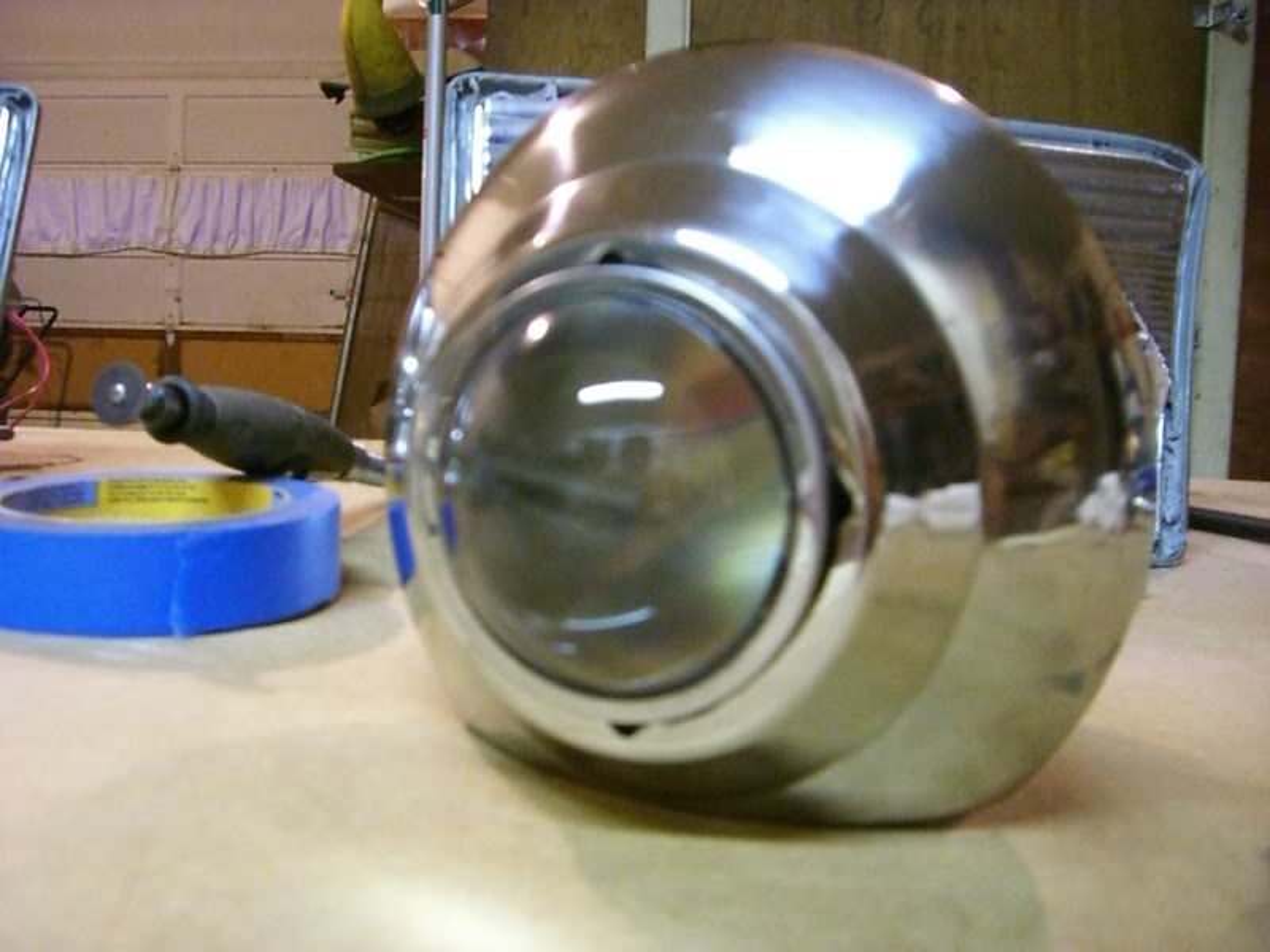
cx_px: 635
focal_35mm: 38
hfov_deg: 49.0
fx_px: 1394
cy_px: 476
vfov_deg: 37.7
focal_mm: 6.2
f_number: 2.7
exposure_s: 1/25
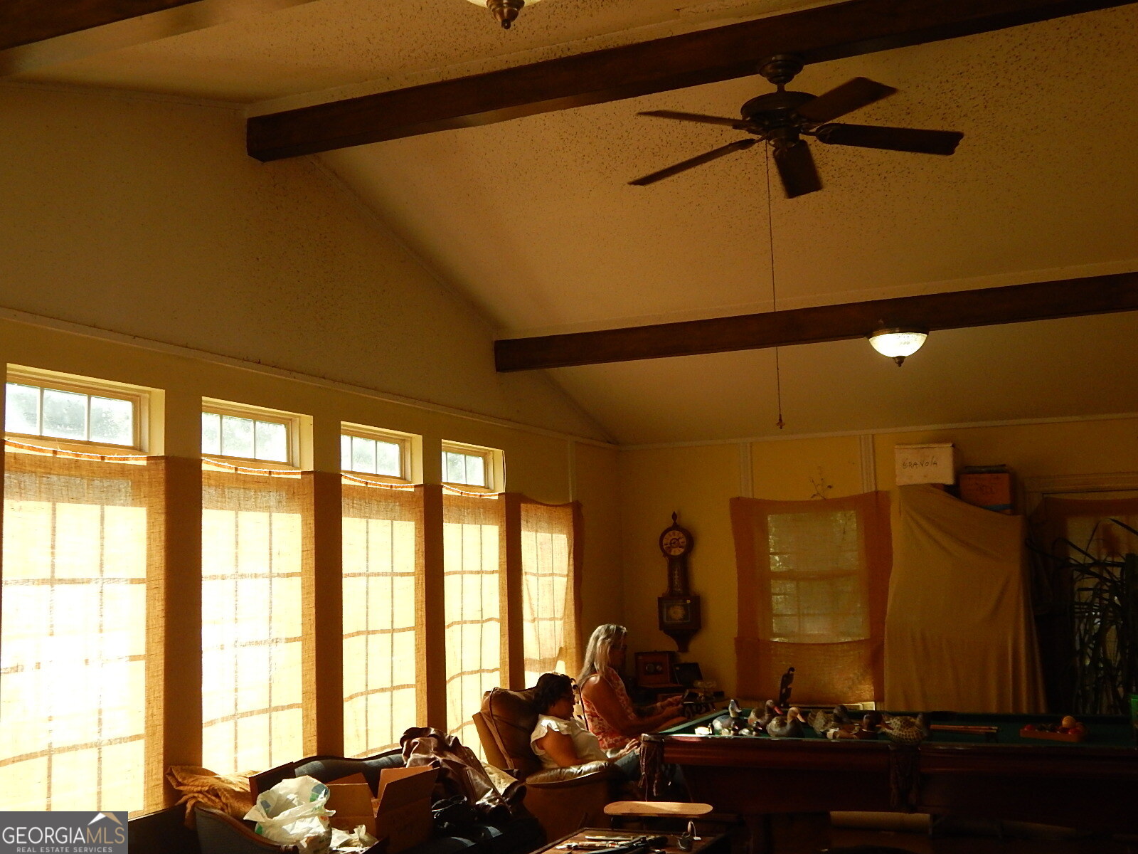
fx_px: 1249
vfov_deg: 37.7
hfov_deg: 49.0
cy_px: 427
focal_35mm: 38
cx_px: 569
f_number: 3.4
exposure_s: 1/250
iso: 320
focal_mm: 6.8
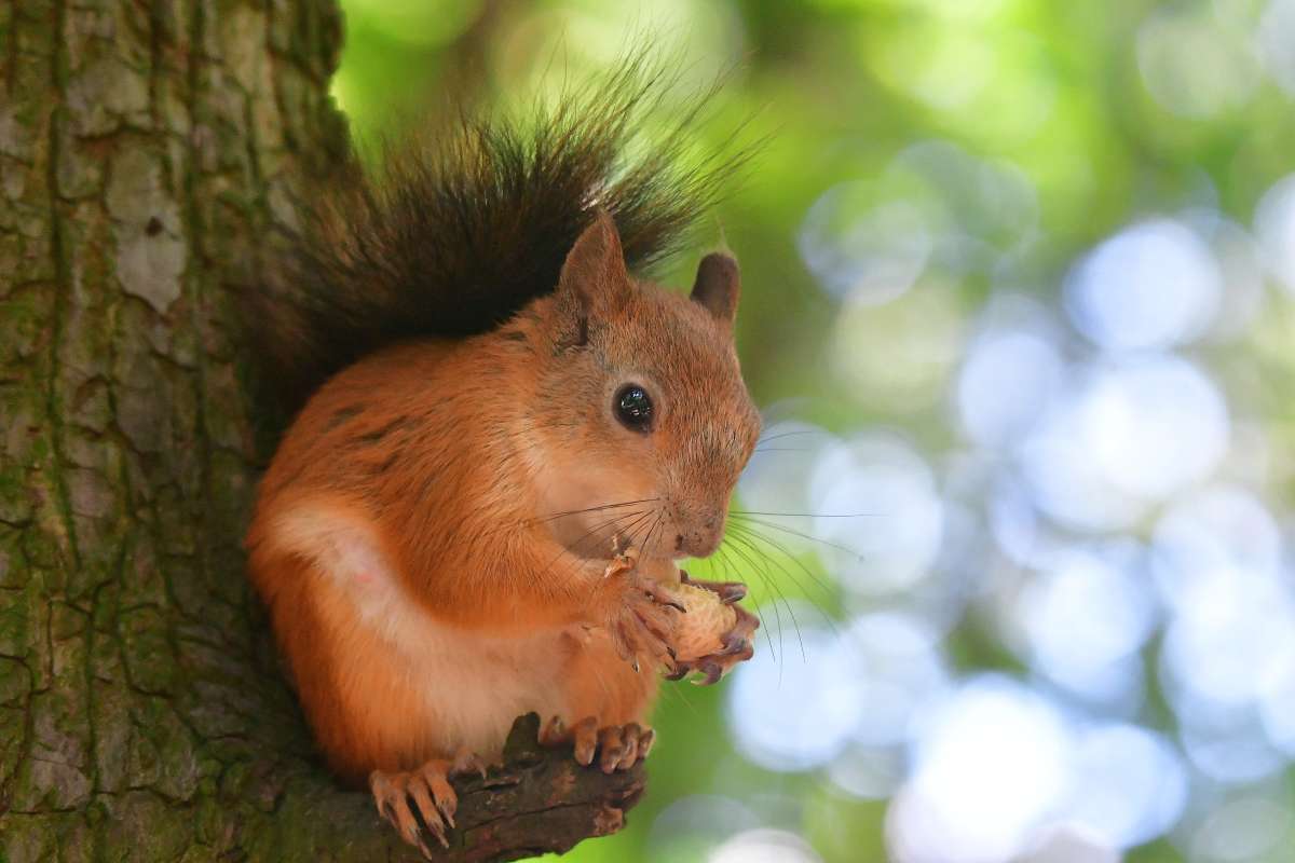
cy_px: 432
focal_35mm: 240
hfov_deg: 8.6
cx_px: 648
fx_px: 8633
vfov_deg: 5.7
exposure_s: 1/500
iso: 6400
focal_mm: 160
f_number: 5.6
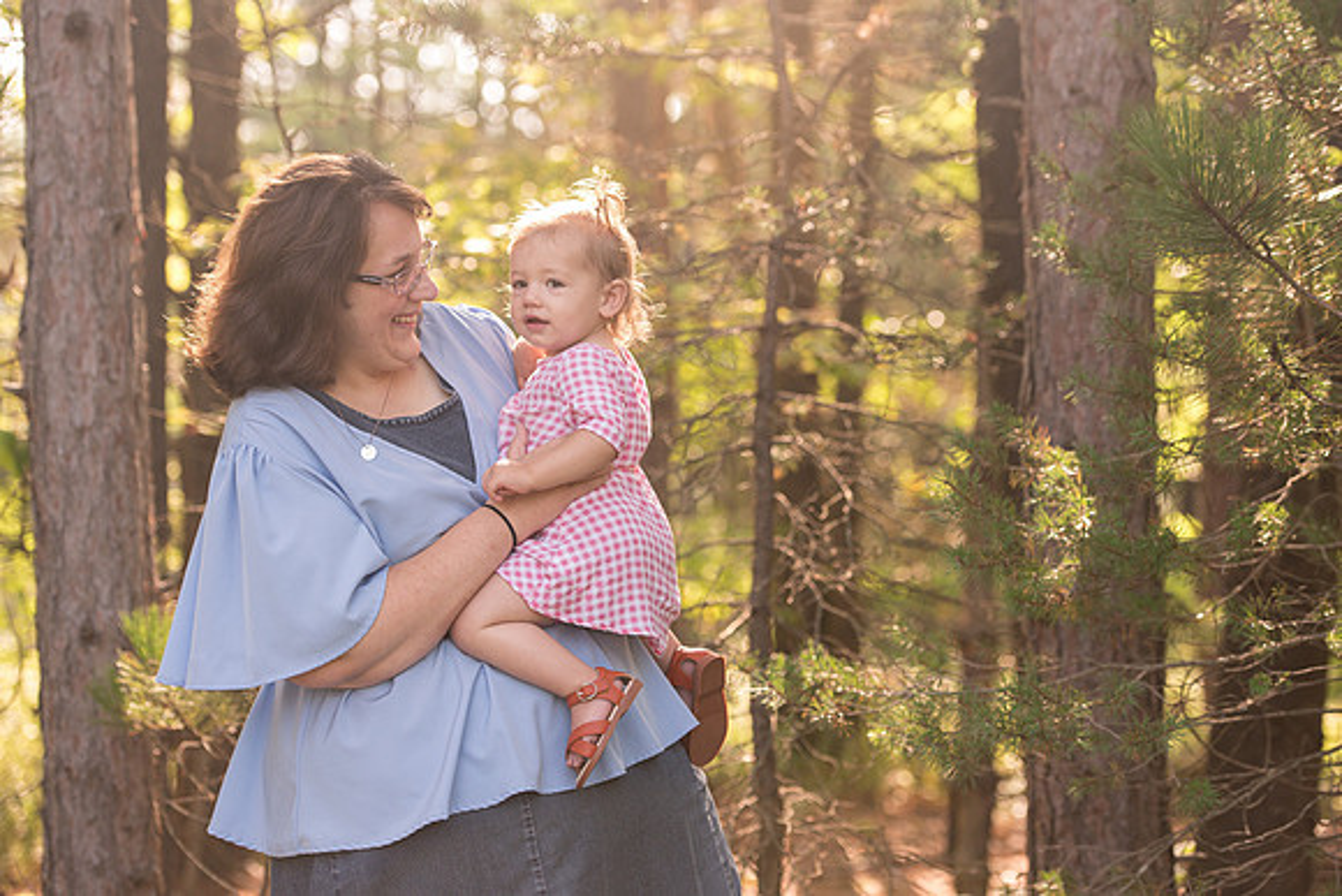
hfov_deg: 20.7
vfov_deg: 13.9
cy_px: 448
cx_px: 685
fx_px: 3675
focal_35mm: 99
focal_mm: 95
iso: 400
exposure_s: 1/500
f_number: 3.5
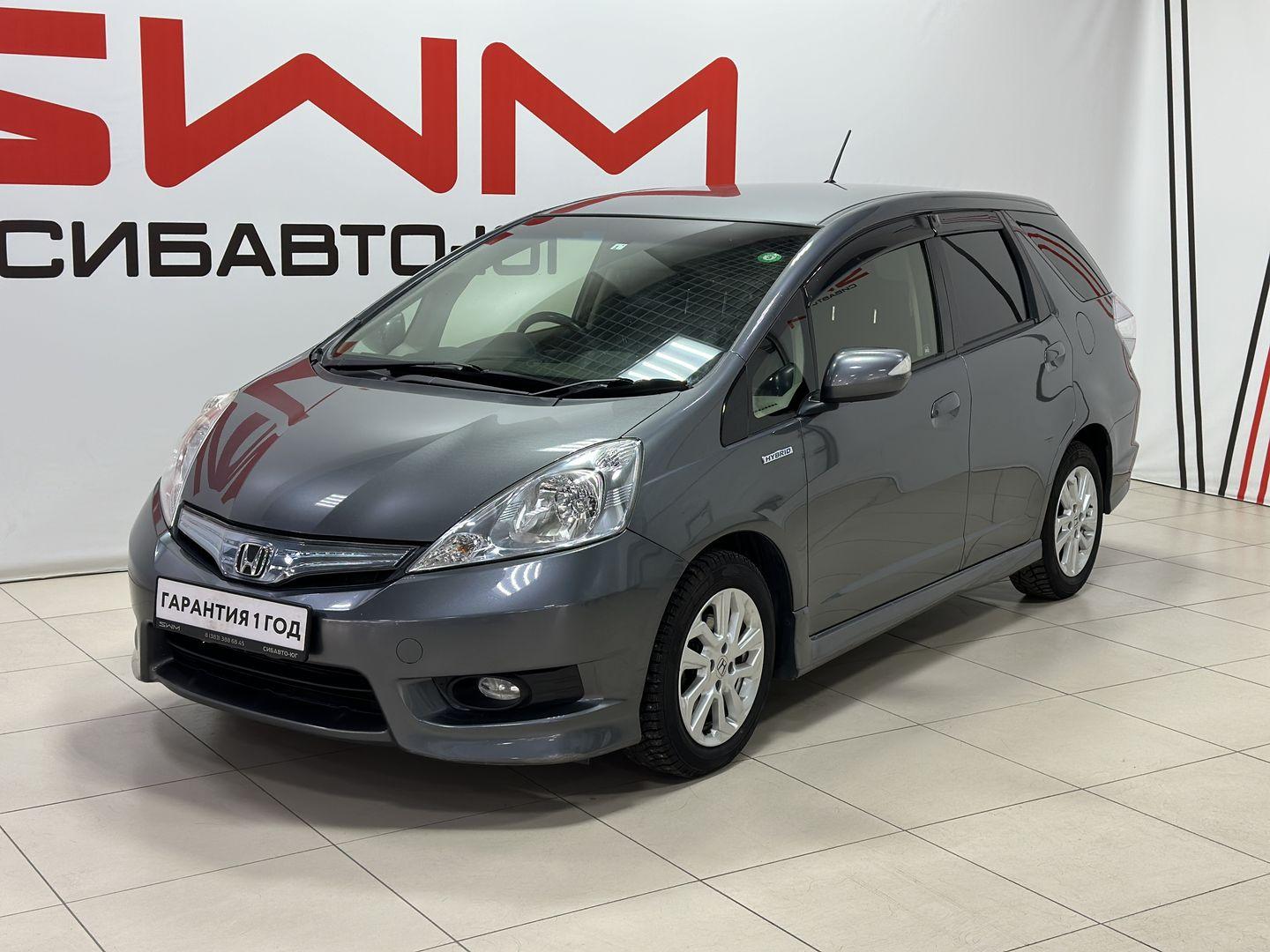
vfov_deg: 30.3
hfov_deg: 39.7
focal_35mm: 48
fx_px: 1761
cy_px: 476
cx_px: 635
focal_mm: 6.86
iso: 100
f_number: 1.78
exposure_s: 1/100
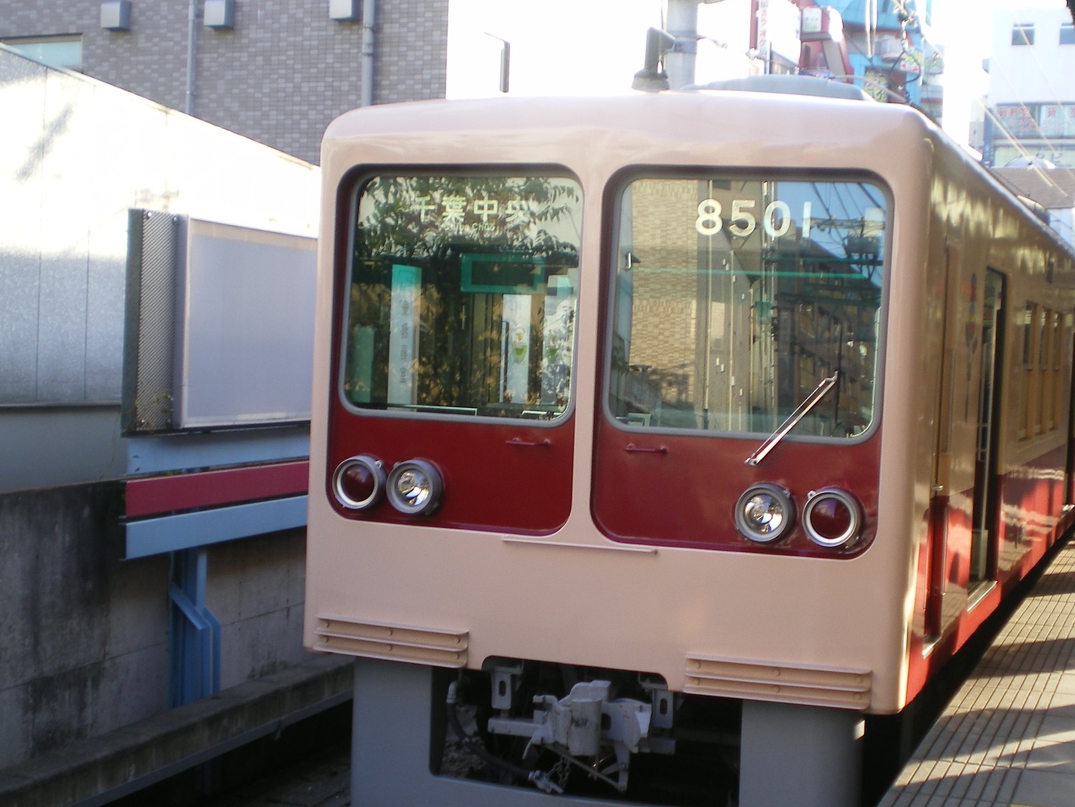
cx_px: 633
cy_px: 416
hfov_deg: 35.4
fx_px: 1677
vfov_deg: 27.0
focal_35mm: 54
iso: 64
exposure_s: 1/50
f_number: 3.5
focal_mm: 7.4
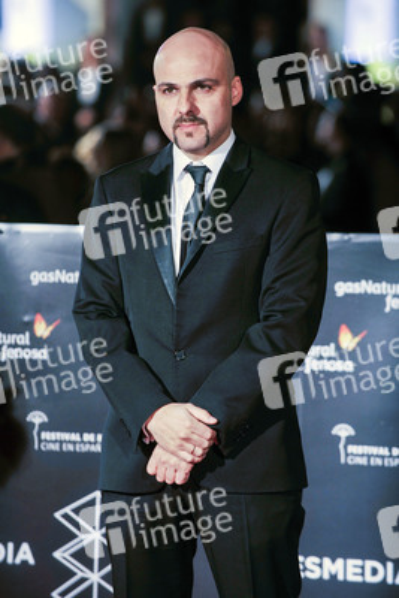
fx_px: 2990
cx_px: 200
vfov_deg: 11.4
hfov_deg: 7.6
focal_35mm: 180
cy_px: 299
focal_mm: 180
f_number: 3.2
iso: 800
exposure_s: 1/250
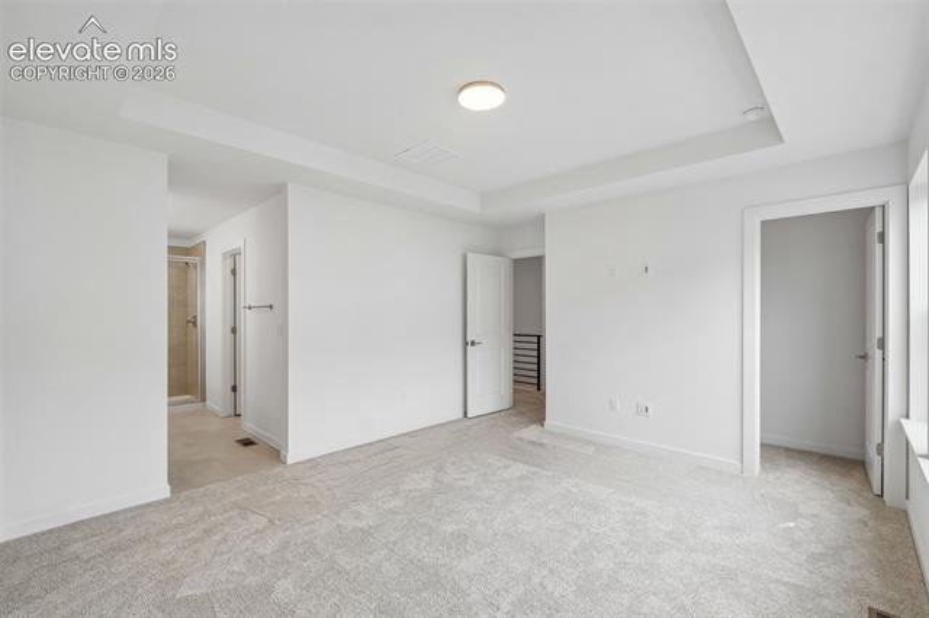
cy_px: 309
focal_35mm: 15
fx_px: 387
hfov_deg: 100.4
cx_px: 464
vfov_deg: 77.3
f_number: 8
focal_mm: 10
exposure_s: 1/30
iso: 800
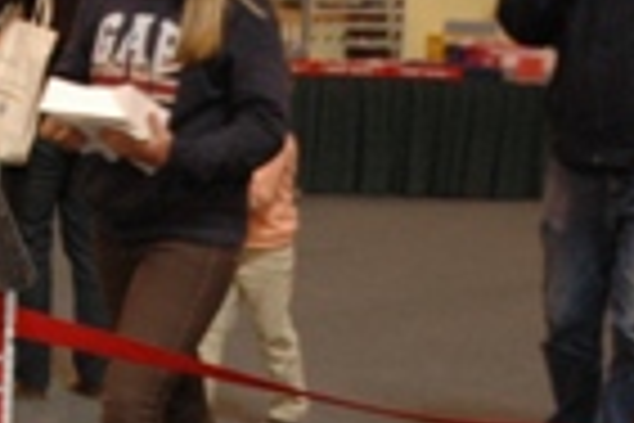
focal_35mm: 114
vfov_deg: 11.5
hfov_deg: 17.4
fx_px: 2008
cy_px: 621
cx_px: -31
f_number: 4
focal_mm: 24
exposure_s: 1/60
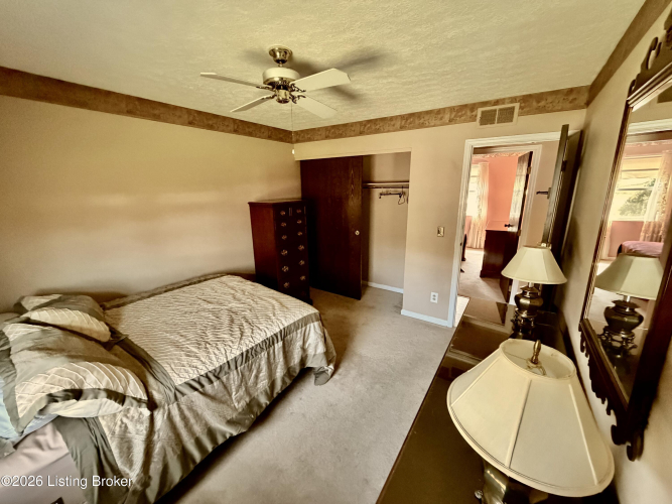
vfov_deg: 85.7
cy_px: 252
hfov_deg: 102.1
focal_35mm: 14
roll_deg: +0.6
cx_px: 336
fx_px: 272
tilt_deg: -13.2
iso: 1000
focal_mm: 2.22
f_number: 2.2
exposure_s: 1/60
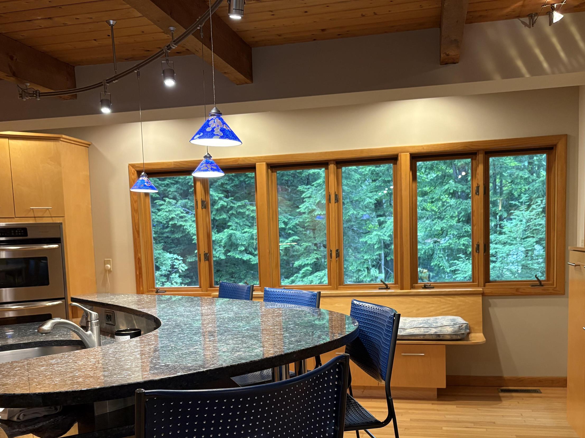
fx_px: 608
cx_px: 292
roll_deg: +2.7
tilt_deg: -5.4
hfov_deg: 51.4
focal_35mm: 36
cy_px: 303
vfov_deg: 39.0
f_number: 1.6
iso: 200
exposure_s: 1/60
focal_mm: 5.96
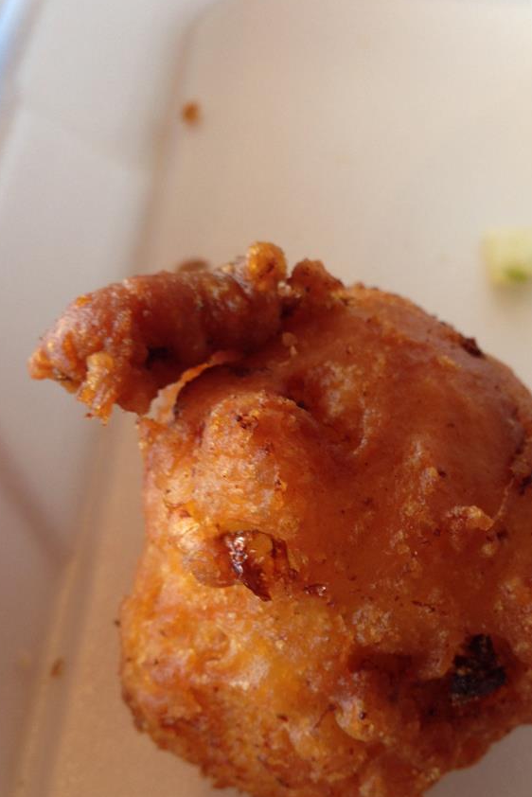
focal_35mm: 44
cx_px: 369
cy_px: 469
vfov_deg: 44.3
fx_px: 974
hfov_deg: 30.2
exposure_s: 1/20
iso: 64
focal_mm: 4.12
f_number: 2.4
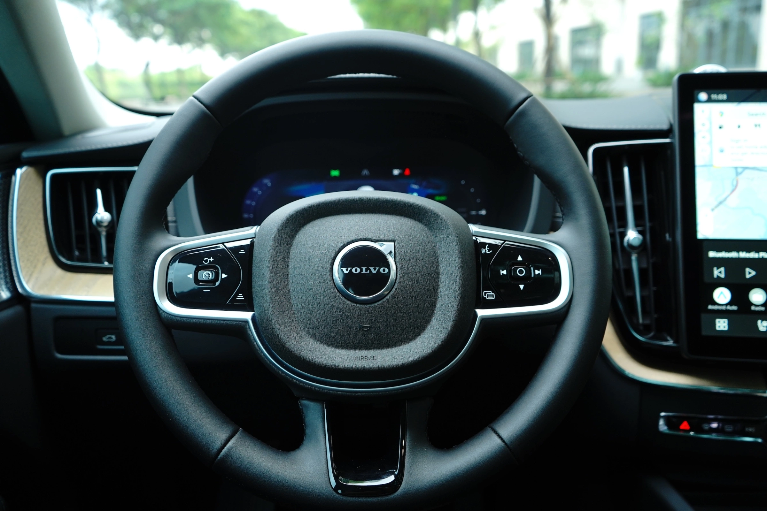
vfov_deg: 43.6
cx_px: 384
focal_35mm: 30
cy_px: 256
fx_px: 639
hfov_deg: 61.9
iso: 640
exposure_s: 1/200
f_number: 4.5
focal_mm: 30
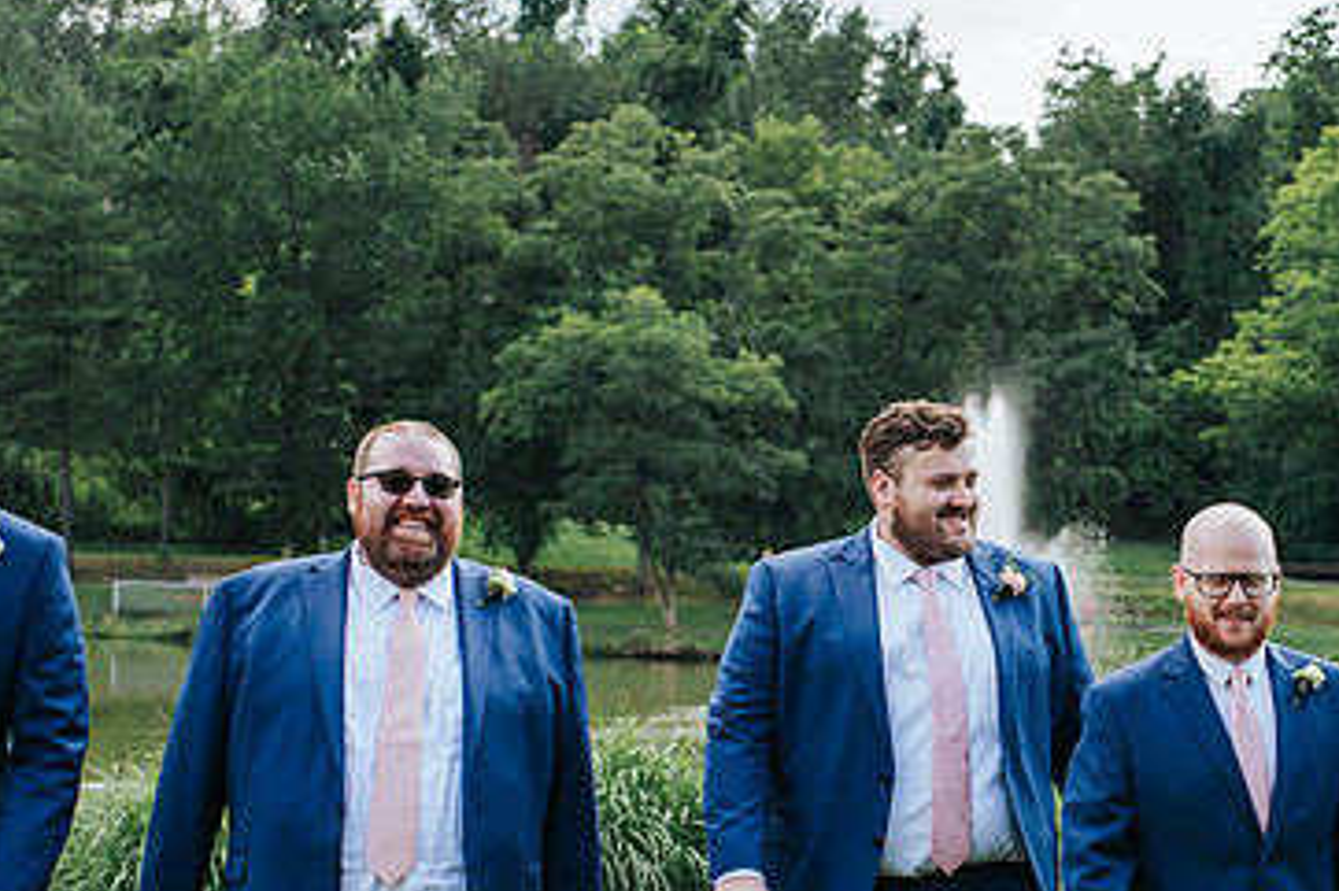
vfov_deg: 17.6
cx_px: 1059
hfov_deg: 25.9
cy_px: 671
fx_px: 2863
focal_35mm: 77
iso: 220
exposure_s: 1/640
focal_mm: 35
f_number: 3.2
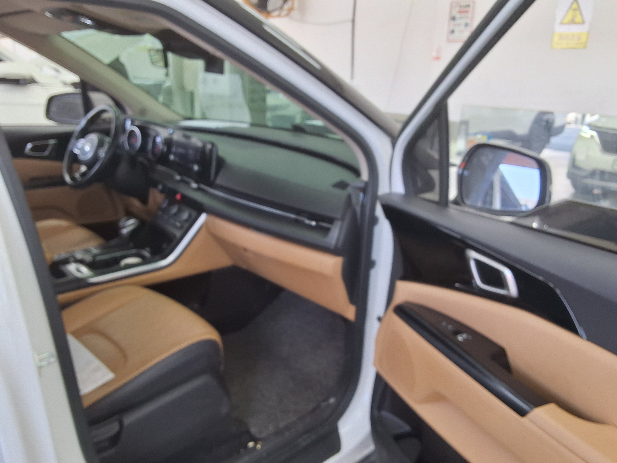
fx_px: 499
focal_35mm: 28
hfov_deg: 63.4
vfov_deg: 49.7
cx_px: 308
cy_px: 232
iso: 64
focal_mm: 2.91
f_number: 1.9
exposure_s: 1/120
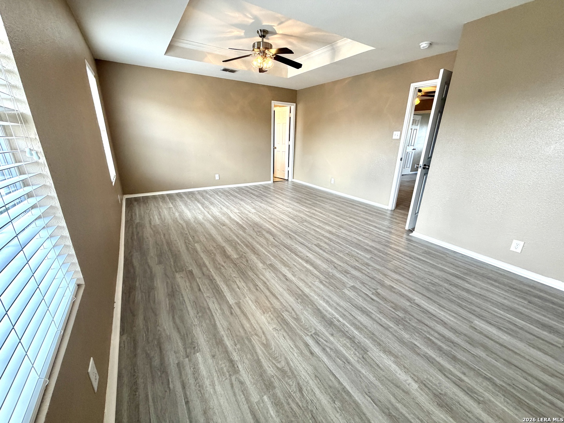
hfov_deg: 102.1
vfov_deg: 85.7
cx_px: 282
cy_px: 212
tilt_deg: -19.0
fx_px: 228
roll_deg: -1.0
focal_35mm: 14
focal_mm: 2.22
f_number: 2.2
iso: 250
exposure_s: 1/120
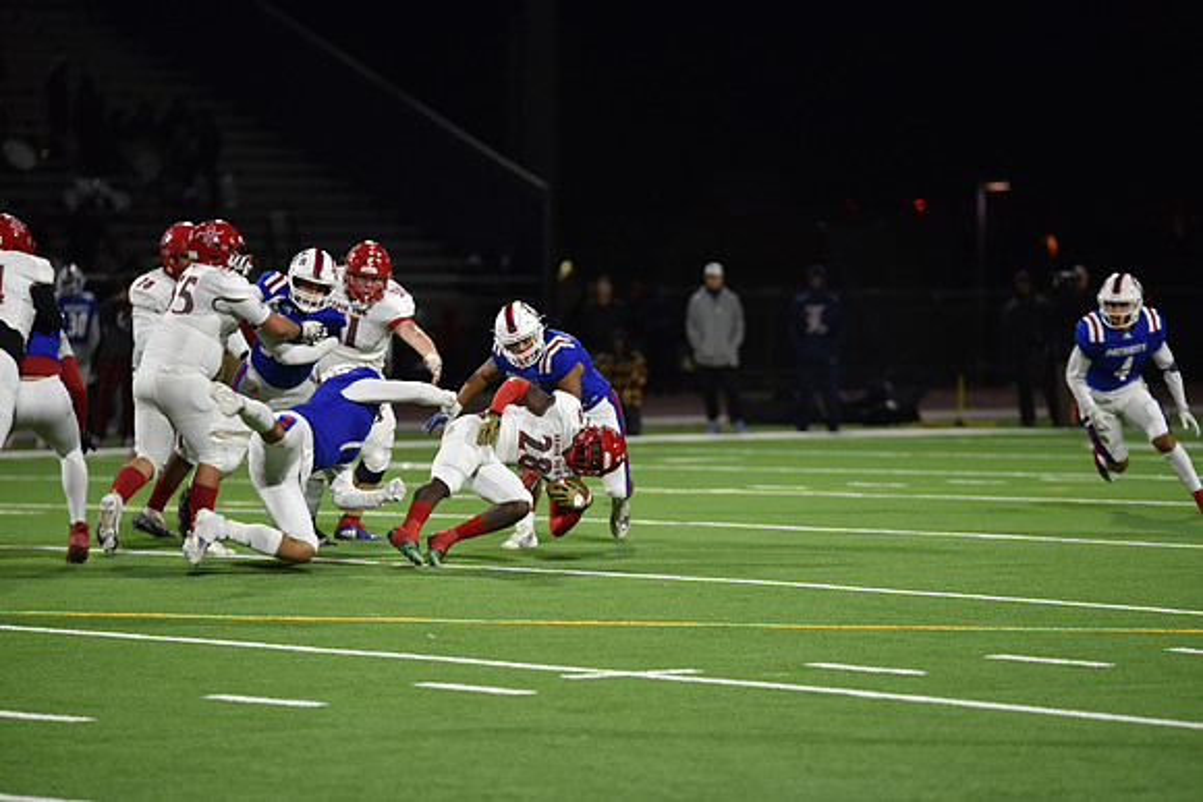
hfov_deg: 10.3
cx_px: 602
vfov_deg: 6.9
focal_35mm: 200
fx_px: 6685
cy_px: 401
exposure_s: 1/640
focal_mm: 200
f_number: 2.8
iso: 2500
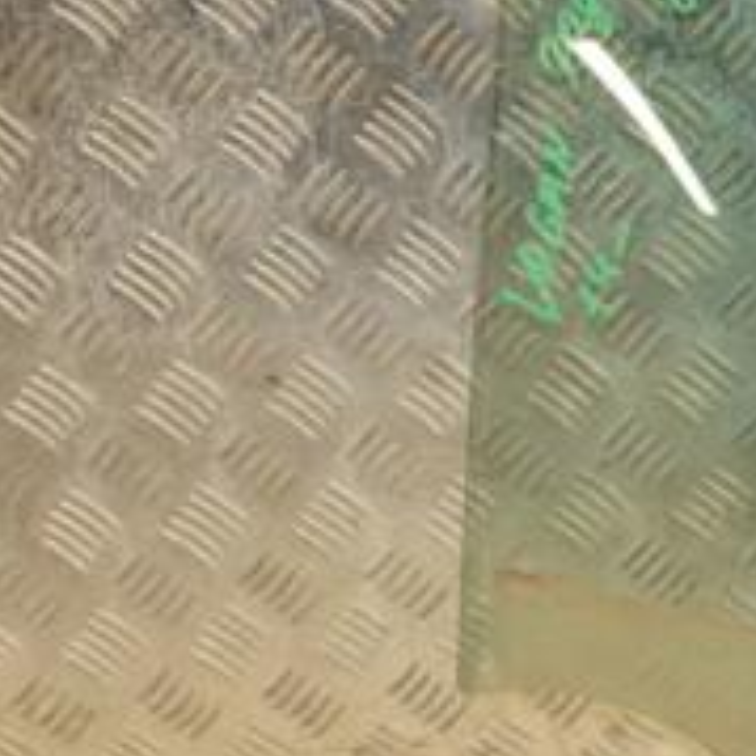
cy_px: 338
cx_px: 1254
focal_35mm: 94
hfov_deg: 16.3
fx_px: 2323
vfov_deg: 18.5
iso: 800
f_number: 5
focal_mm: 22
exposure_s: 1/200
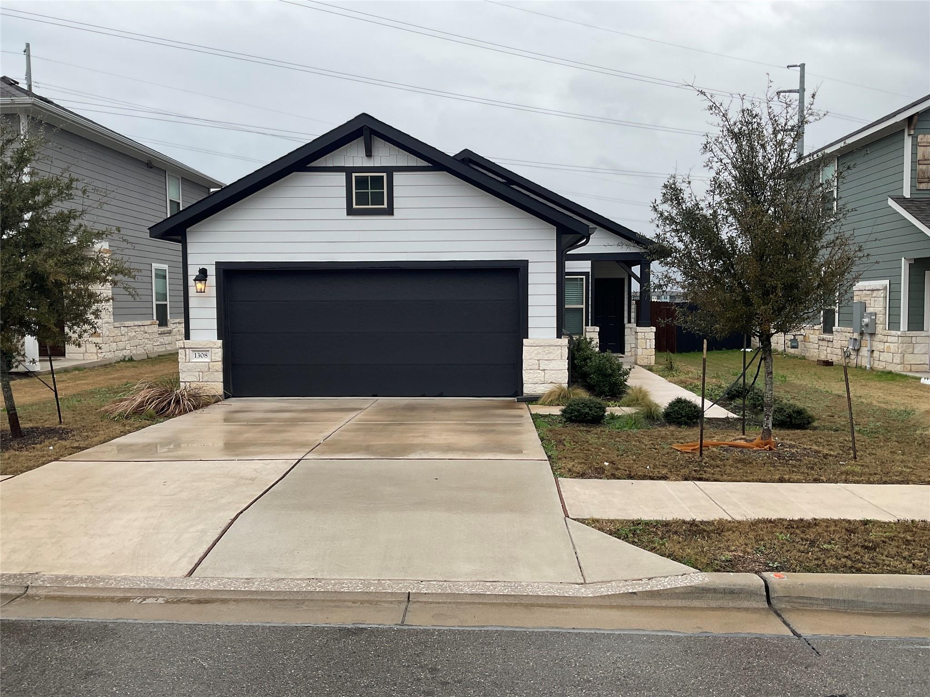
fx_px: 779
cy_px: 348
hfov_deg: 61.7
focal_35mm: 29
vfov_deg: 48.2
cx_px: 465
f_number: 1.8
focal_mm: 3
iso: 16
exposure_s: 1/855
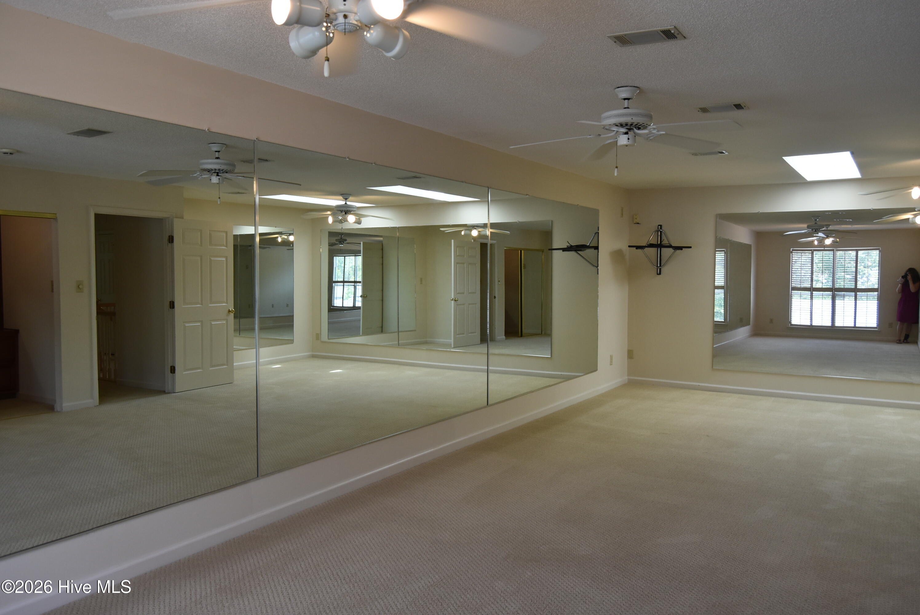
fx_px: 691
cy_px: 308
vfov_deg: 48.0
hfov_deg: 67.3
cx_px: 460
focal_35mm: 27
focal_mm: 18
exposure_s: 1/125
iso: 400
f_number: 5
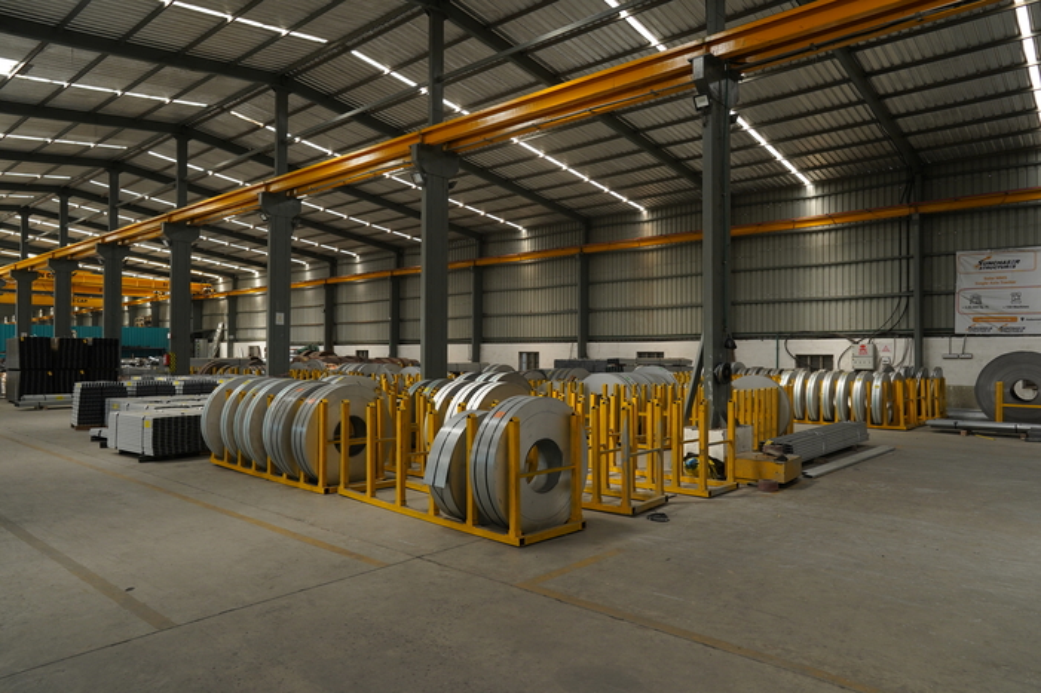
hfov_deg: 73.8
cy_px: 346
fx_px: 694
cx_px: 520
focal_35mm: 24
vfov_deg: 53.1
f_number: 5
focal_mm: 24
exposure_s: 1/200
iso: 800
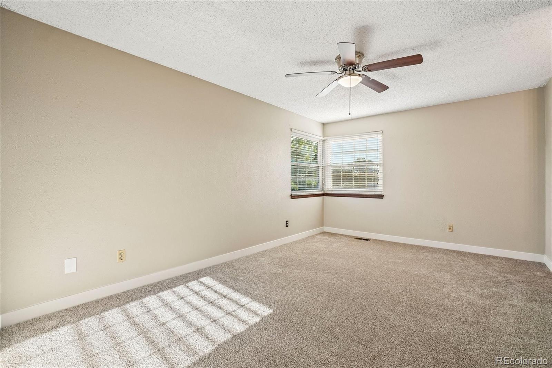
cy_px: 184
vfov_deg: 77.3
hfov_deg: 100.4
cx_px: 276
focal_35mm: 15
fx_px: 230
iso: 400
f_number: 8
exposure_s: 1/60
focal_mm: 10
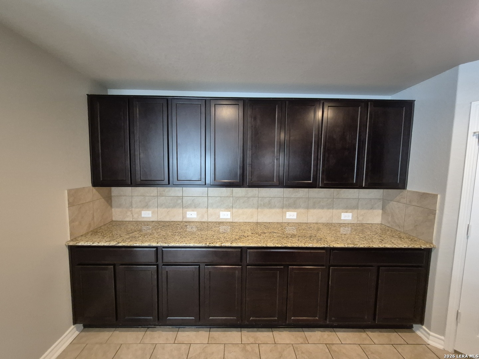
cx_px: 240
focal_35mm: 13
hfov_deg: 106.2
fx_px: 180
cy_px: 180
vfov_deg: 89.9
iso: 1000
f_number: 2.2
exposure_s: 1/60
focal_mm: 1.74
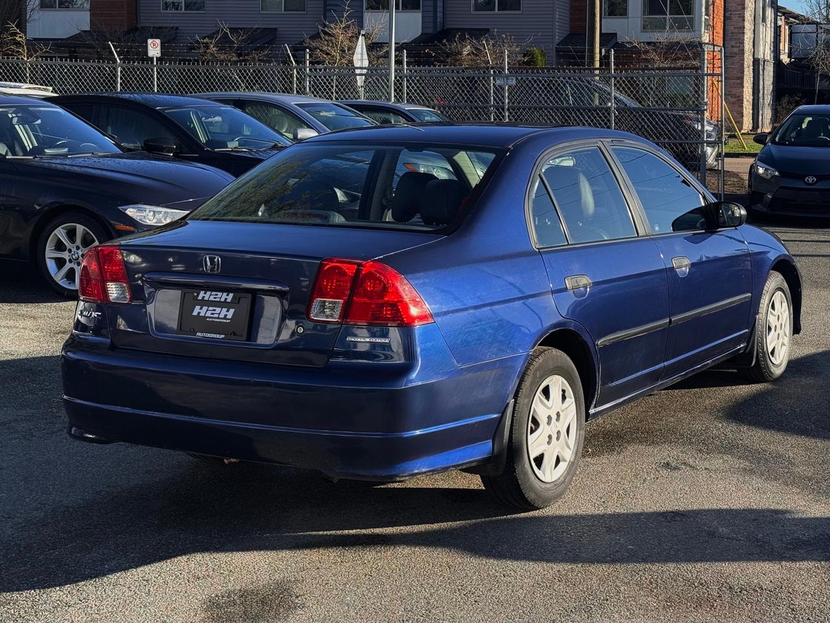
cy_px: 312
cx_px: 415
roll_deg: +0.4
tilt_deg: -6.2
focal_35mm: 48
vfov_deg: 30.3
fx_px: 1151
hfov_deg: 39.7
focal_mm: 6.76
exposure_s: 1/1076
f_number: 1.78
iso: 64
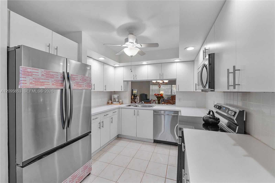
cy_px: 92
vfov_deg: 77.3
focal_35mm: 15
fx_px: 115
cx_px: 138
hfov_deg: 100.4
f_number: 11
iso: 160
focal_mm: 10
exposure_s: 1/10
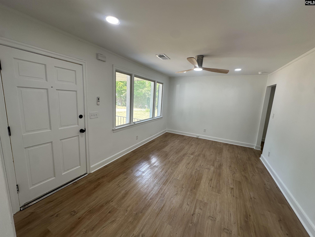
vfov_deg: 85.7
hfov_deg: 102.1
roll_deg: -2.3
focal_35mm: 14
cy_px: 118
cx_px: 158
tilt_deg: -8.6
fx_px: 127
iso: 64
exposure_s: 1/120
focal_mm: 2.22
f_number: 2.2
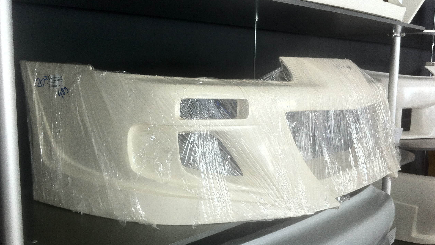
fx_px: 450
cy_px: 129
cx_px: 216
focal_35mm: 39
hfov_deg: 51.6
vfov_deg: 30.4
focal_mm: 3.85
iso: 80
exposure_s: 1/30
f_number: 2.8
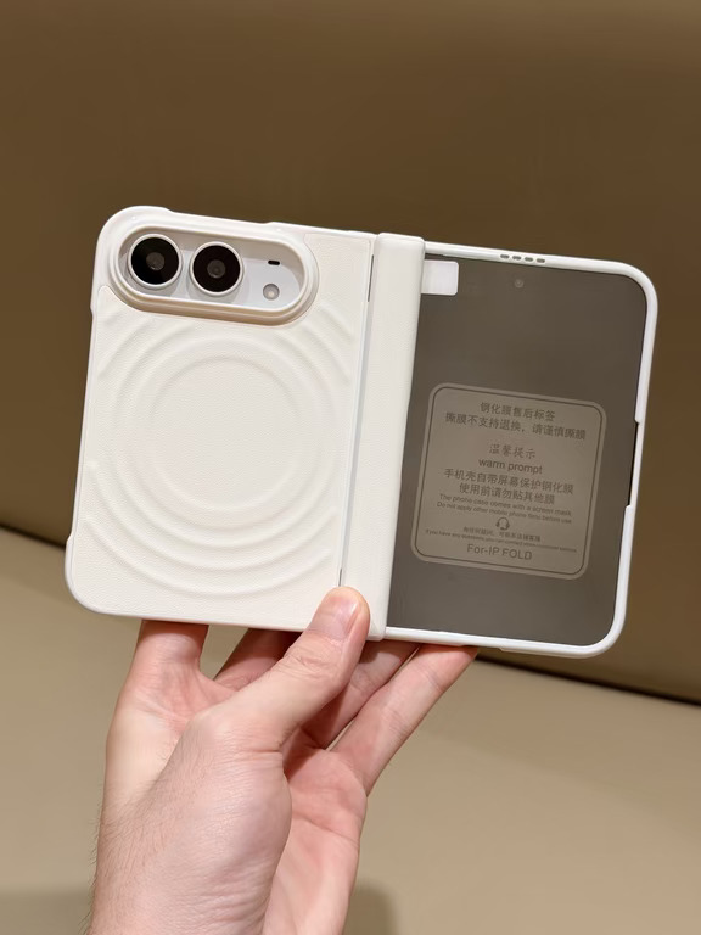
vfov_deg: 39.7
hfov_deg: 30.3
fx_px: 1296
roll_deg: +0.9
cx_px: 350
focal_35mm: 48
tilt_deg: -32.8
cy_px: 468
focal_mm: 6.76
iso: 50
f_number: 1.78
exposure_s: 1/173
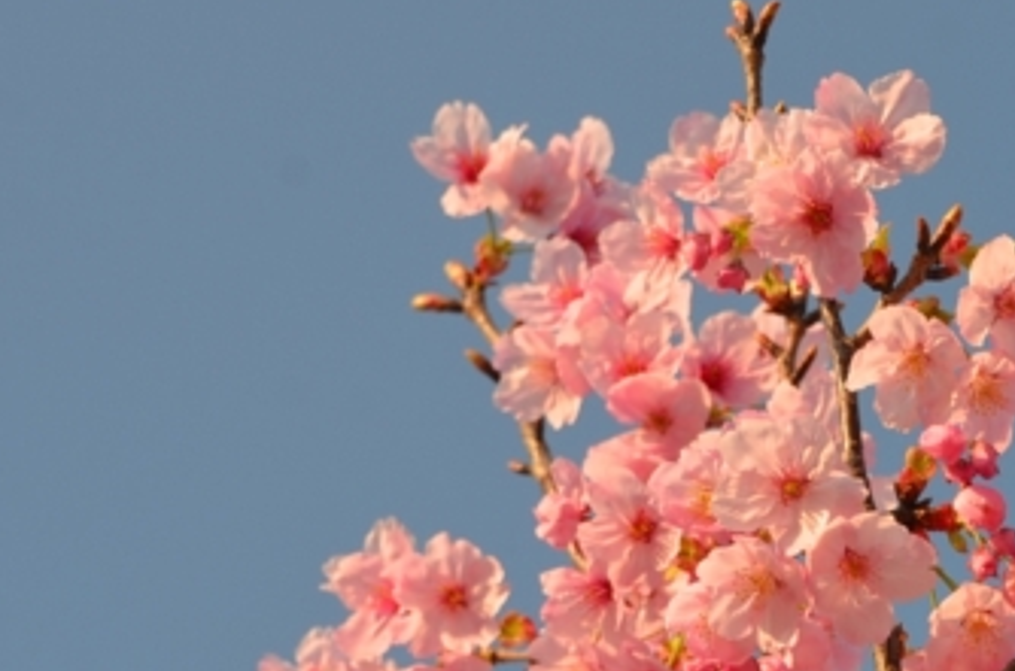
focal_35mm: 223
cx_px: 869
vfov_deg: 6.1
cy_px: 581
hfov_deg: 9.2
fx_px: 6272
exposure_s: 1/250
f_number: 8
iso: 100
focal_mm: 78
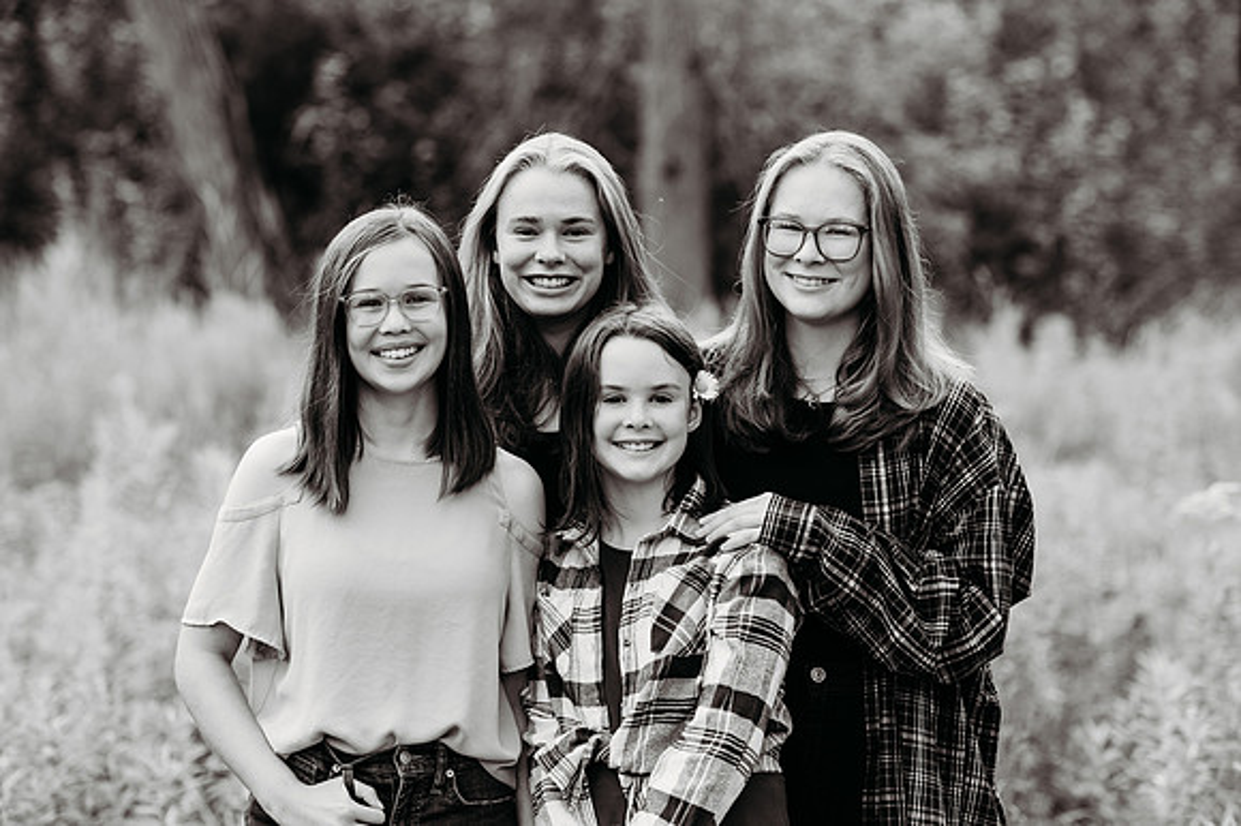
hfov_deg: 23.9
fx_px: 2928
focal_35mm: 85
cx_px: 620
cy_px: 413
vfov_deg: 16.1
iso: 400
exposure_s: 1/320
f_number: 2.8
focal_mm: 85
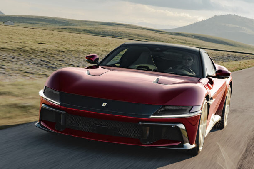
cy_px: 101
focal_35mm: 84
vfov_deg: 16.3
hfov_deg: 24.2
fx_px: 593
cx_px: 105
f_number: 9
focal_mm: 50
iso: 100
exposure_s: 1/40
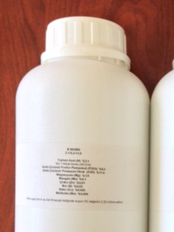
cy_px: 189
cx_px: 153
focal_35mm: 65
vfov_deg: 29.1
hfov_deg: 22.1
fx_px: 435
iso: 50
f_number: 2.4
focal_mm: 4.13
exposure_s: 1/40
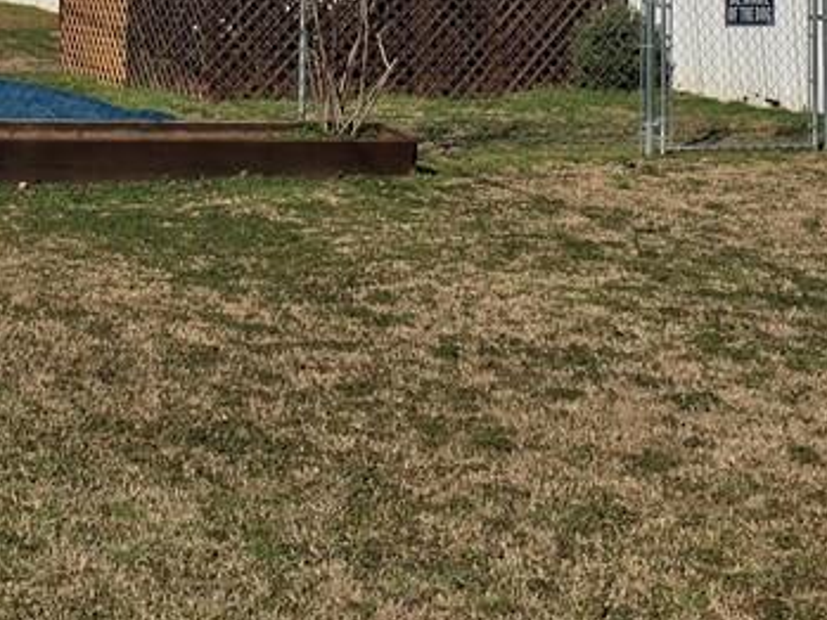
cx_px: 301
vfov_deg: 16.9
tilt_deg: +1.0
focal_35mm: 85
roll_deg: -0.6
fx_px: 2031
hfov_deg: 22.9
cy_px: -47
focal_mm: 4.15
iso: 25
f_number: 2.2
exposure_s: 1/3663
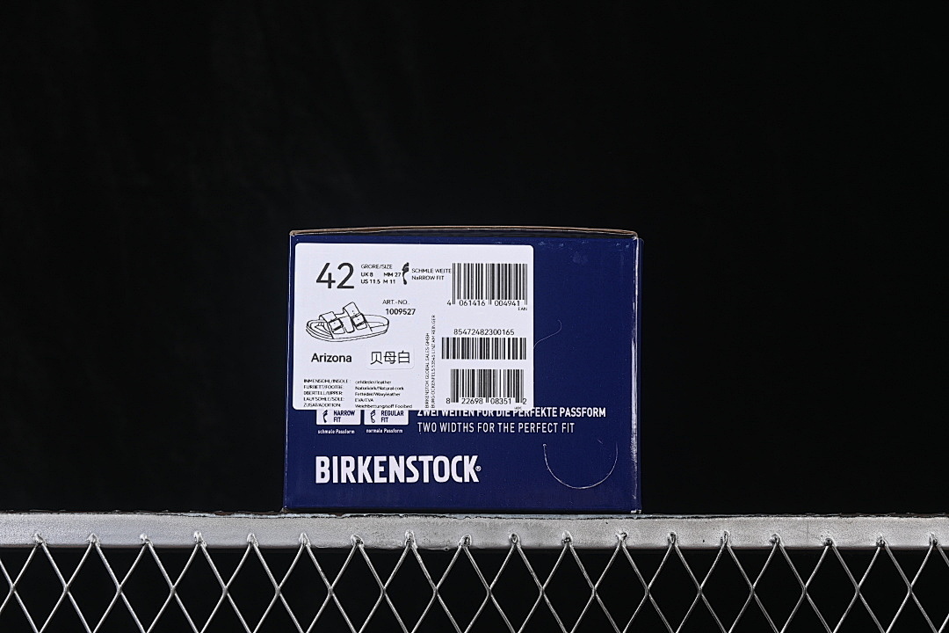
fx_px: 1977
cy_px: 316
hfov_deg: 27.0
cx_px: 474
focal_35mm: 75
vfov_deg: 18.2
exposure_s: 1/80
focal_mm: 50
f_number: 8
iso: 160
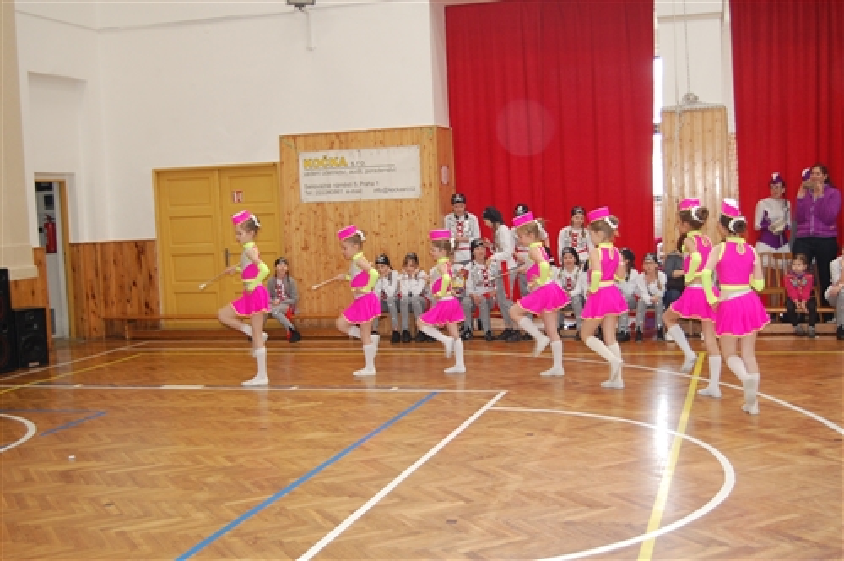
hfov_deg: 43.7
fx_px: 1054
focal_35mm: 45
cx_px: 422
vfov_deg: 29.8
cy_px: 280
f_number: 4.2
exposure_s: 1/60
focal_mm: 30
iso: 640
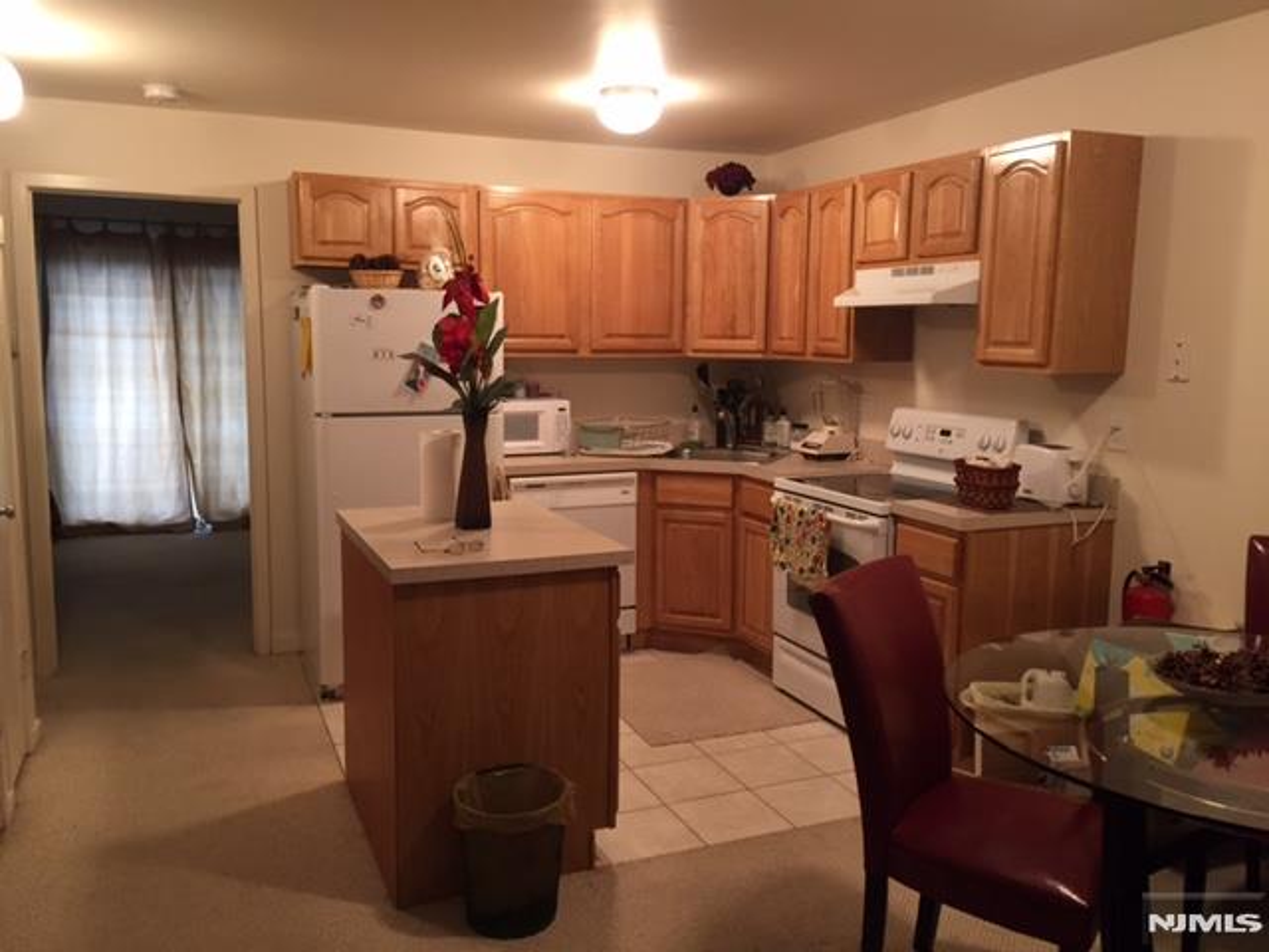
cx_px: 634
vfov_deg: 48.2
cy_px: 476
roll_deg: -0.3
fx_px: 1063
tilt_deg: -6.9
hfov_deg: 61.7
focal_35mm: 29
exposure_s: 1/30
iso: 125
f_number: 2.2
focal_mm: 4.15
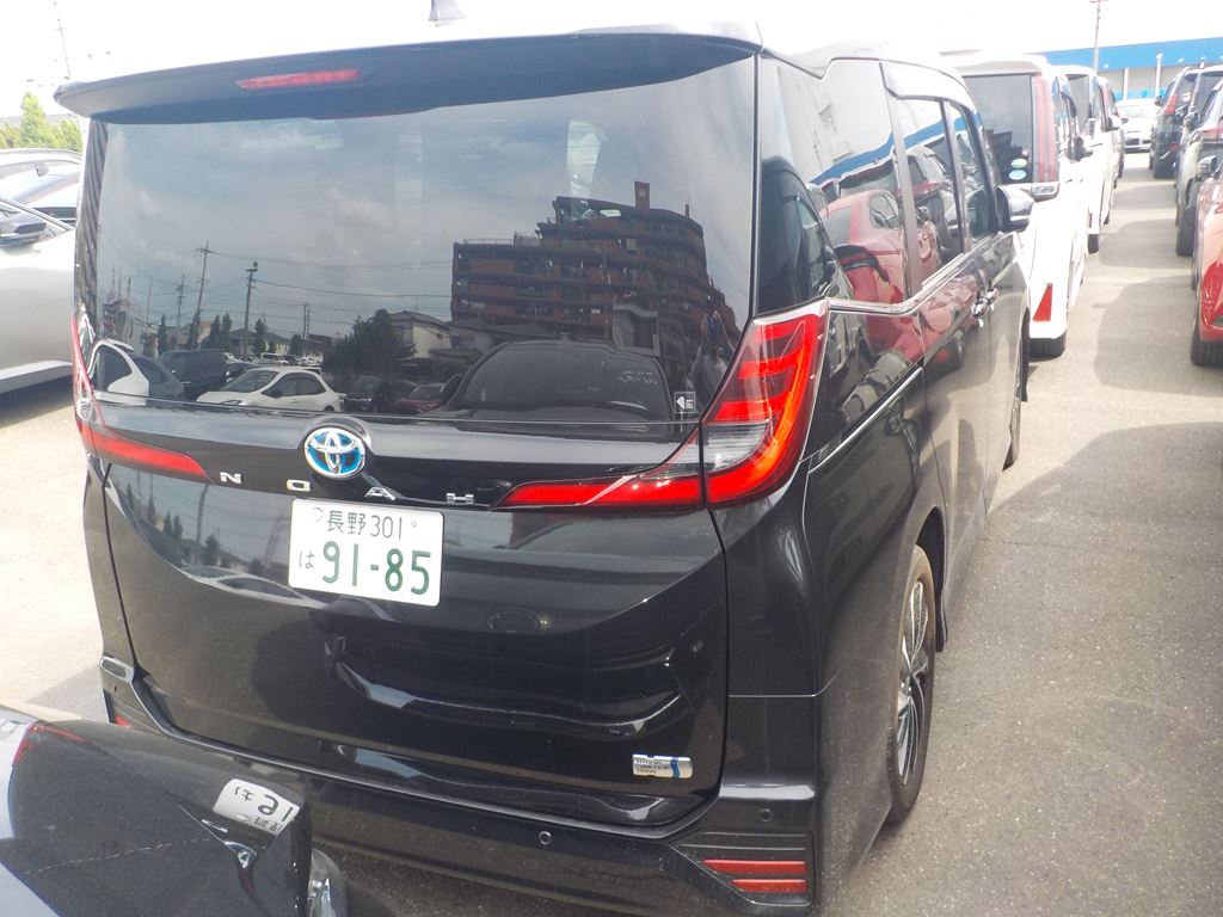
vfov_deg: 46.8
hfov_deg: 60.0
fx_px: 1060
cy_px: 458
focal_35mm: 30
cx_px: 612
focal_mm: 4.1
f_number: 3.3
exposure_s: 1/250
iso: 125
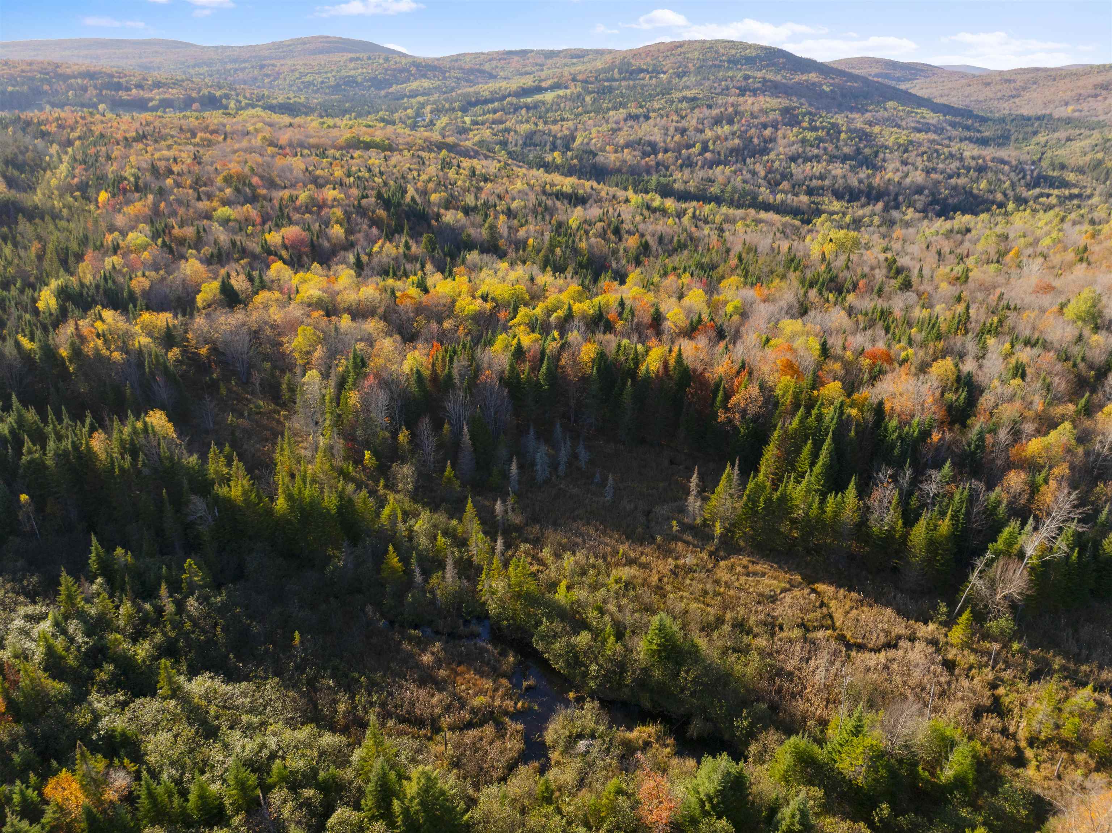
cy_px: 416
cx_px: 556
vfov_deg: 56.8
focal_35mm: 24
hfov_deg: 71.6
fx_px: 770
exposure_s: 1/1600
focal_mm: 12.29
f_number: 2.8
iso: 400
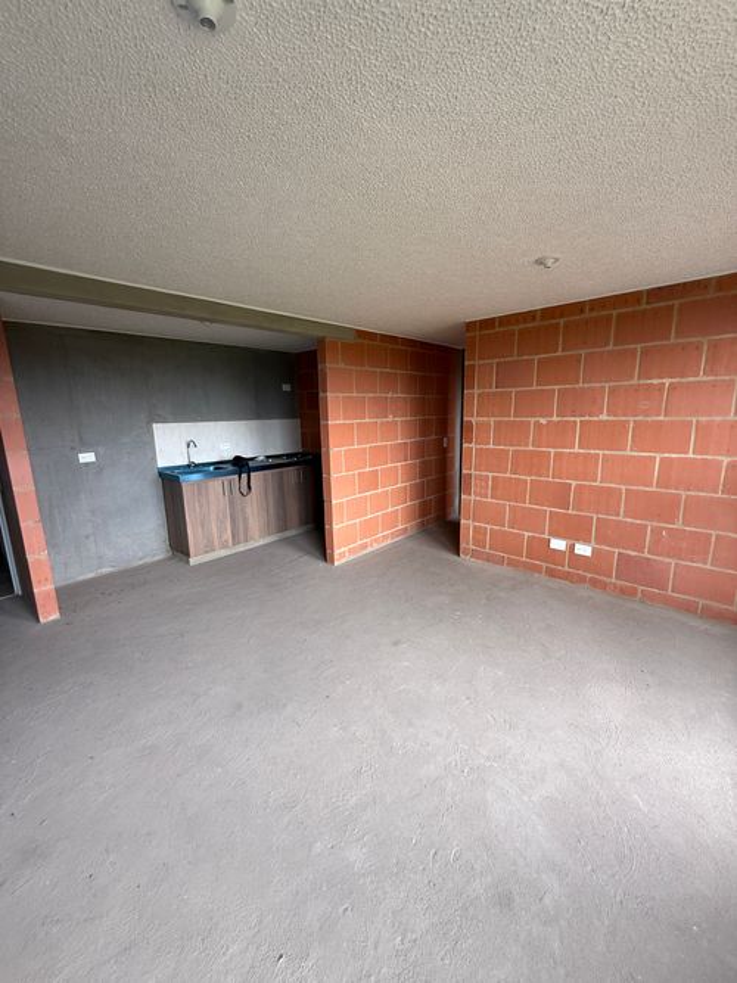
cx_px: 368
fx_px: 398
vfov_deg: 102.1
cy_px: 492
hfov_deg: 85.7
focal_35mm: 14
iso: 64
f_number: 2.2
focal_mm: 2.22
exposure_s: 1/99
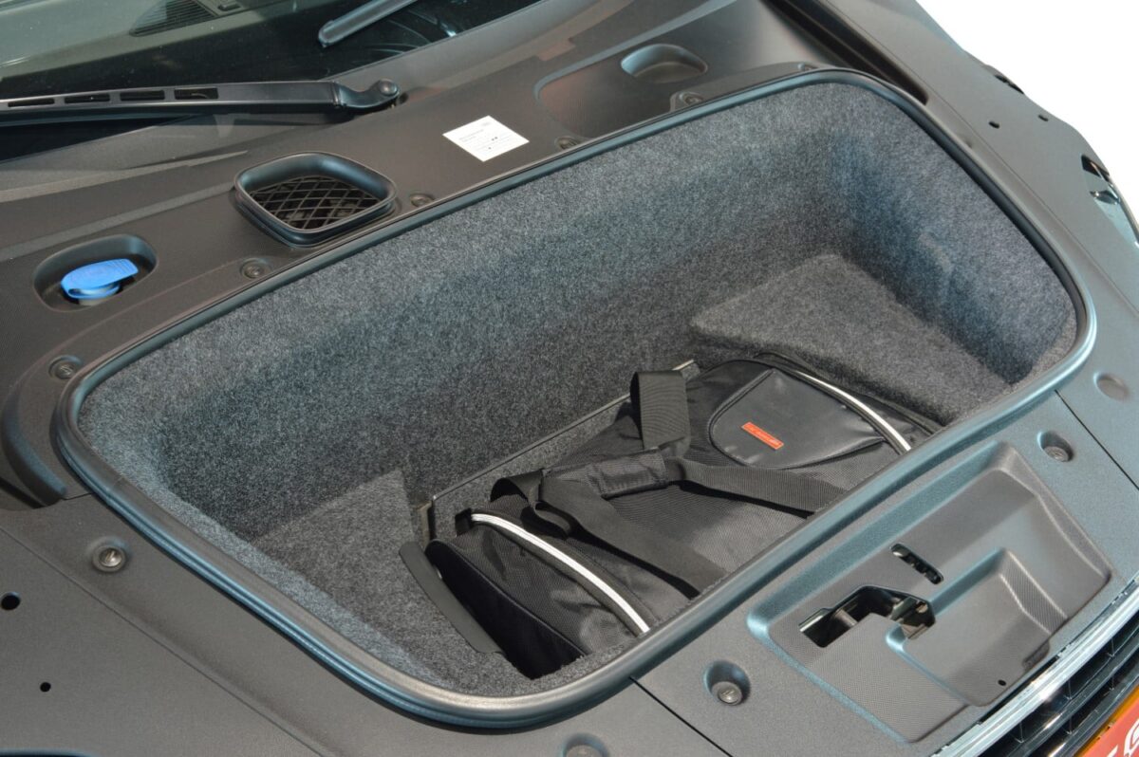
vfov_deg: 26.4
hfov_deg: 38.9
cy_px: 378
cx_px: 570
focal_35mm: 51
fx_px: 1612
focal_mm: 34
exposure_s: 2.5
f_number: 11
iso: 100
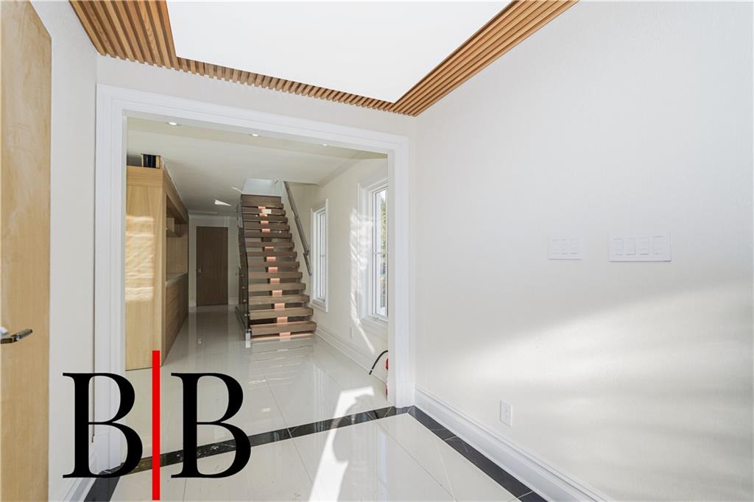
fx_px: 345
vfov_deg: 72.0
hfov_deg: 95.0
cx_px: 377
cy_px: 251
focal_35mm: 16
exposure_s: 1/80
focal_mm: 16.5
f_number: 6.3
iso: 50
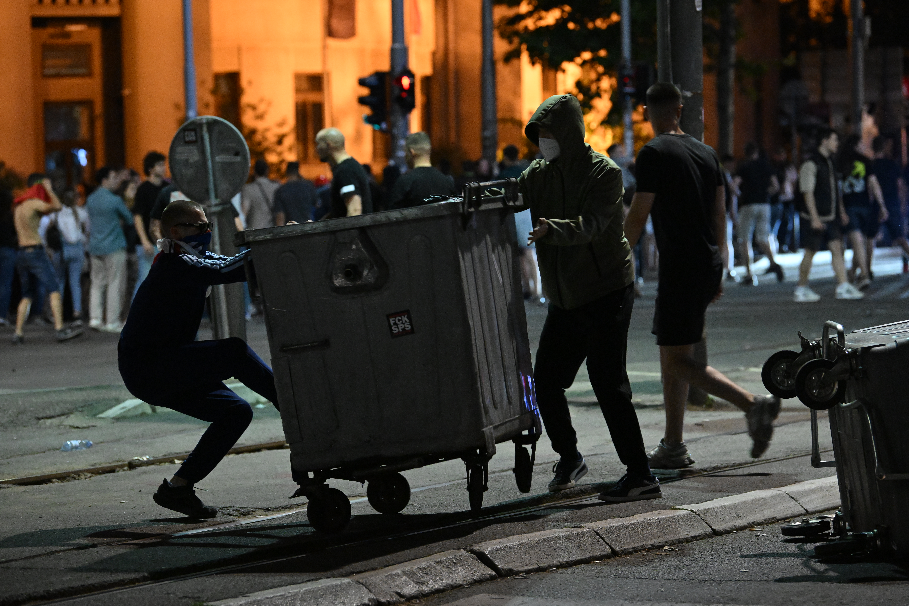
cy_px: 303
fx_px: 3408
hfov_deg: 15.2
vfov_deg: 10.2
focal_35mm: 135
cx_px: 454
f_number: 4
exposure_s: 1/160
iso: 10000
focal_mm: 135
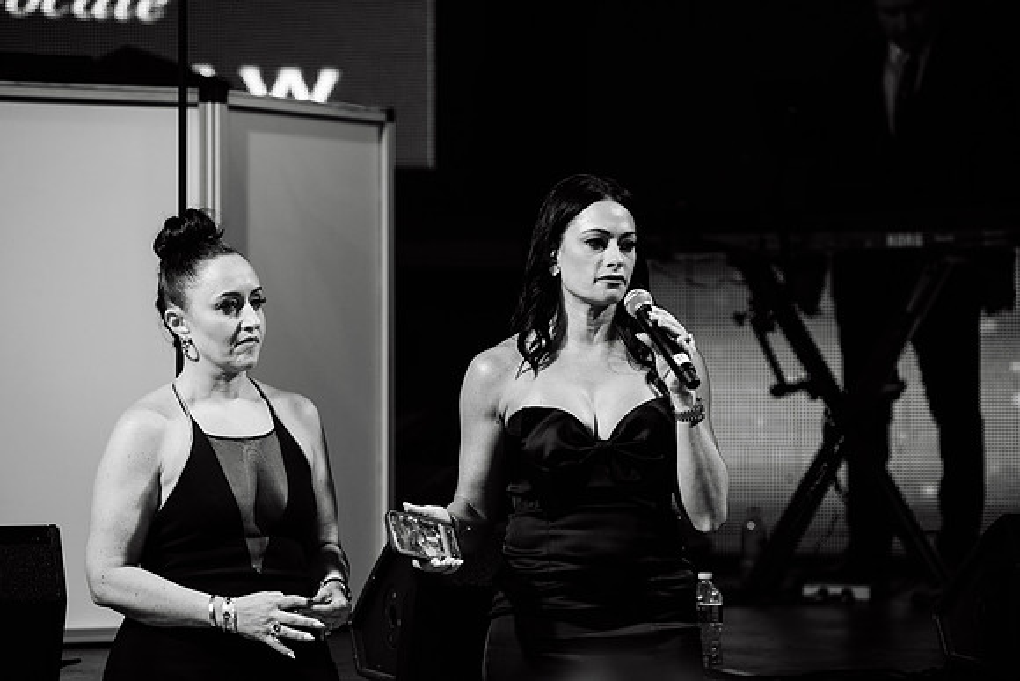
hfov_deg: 14.7
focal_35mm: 140
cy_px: 340
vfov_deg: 9.8
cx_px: 510
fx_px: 3967
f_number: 3.5
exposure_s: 1/200
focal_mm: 140
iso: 1250
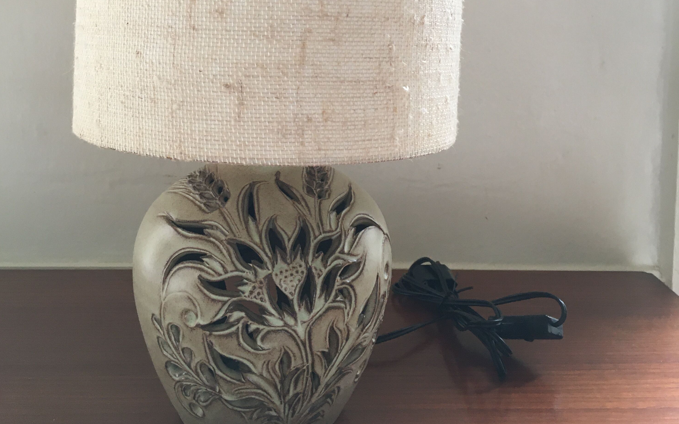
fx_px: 777
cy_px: 31
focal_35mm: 42
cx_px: 331
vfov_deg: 29.1
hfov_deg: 47.2
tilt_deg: -2.9
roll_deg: -0.5
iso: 100
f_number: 2.2
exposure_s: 1/33
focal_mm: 4.15
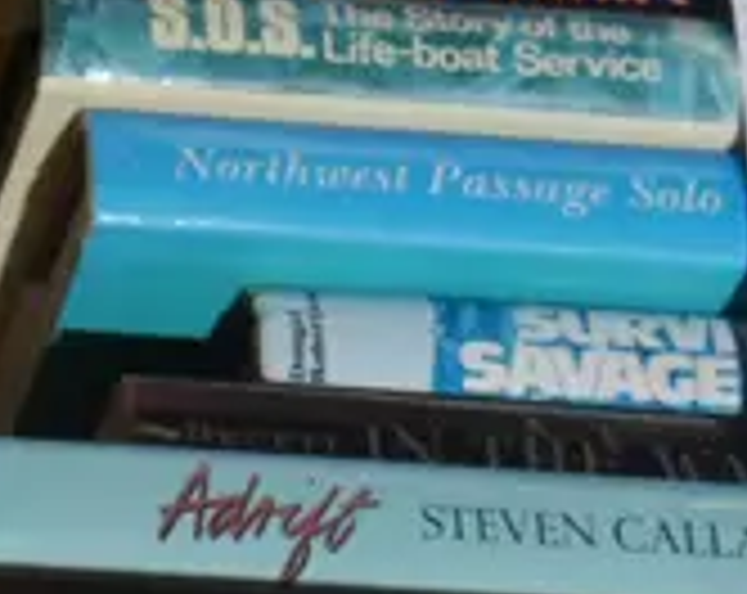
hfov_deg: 6.1
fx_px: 6926
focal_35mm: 314
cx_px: -544
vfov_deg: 4.9
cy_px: 328
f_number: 5.3
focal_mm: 26
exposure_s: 1/60
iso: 1000
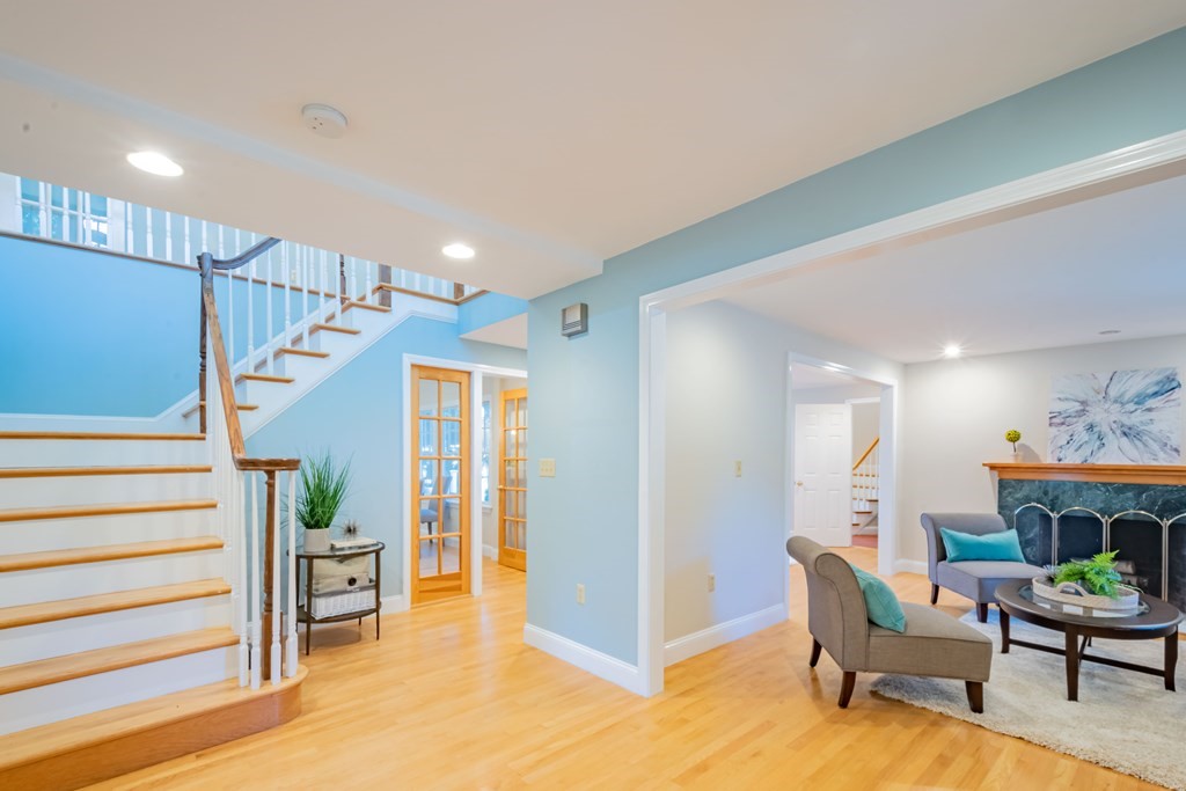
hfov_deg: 100.4
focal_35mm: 15
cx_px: 593
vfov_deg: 77.3
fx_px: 494
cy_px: 396
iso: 250
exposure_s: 1/1.67
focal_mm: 10
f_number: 22
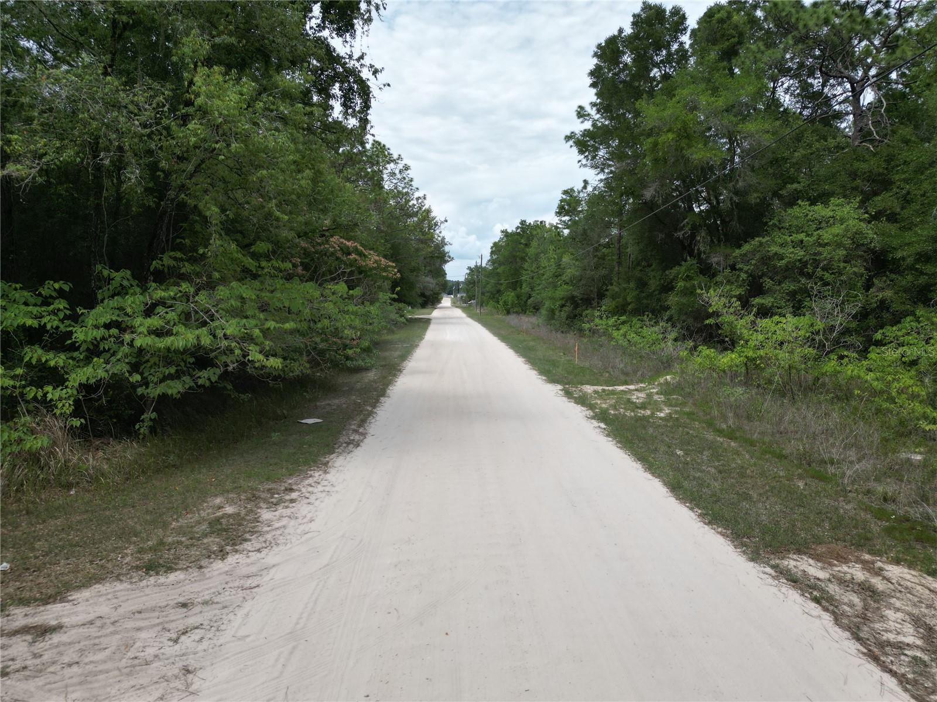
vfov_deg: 56.8
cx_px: 468
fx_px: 650
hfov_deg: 71.6
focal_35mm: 24
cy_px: 351
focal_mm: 6.72
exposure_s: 1/3000
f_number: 1.7
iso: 100
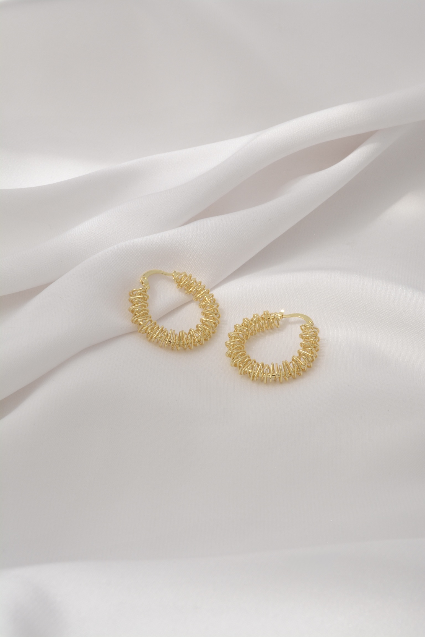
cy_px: 318
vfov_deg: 31.9
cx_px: 212
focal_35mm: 63
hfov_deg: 21.6
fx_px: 1116
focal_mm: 42
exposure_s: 1/800
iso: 500
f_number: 14
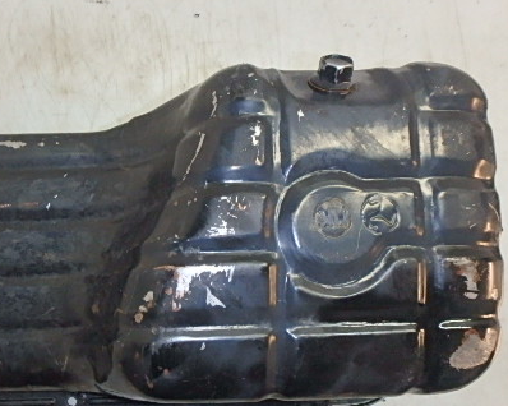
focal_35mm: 33
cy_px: 253
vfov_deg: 44.2
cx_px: 144
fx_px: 496
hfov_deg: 52.5
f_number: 6
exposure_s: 1/30
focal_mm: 3.7
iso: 500
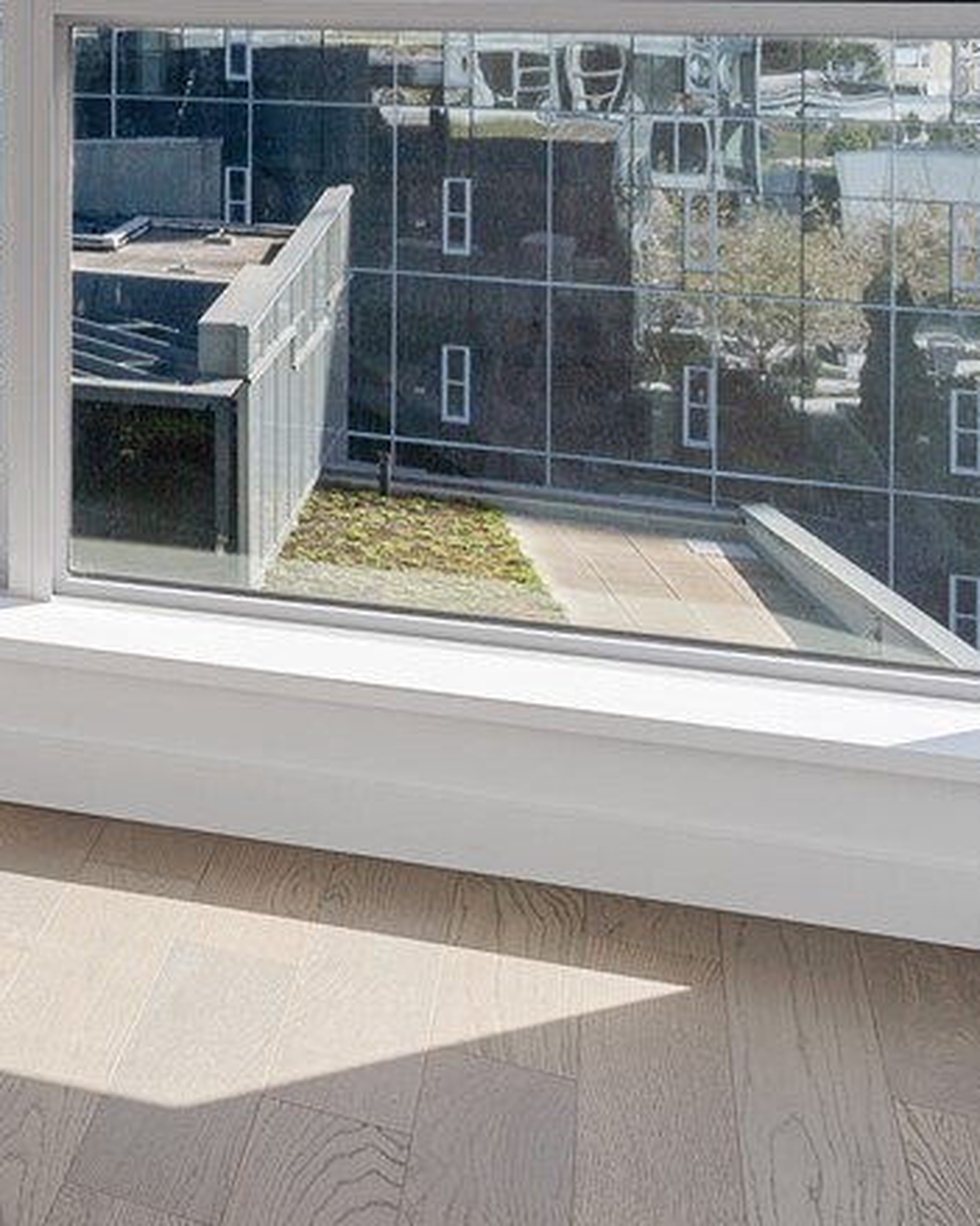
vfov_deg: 29.7
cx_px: -987
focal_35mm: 58
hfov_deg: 17.9
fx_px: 2104
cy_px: -77
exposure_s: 1/80
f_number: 11
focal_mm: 16
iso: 100
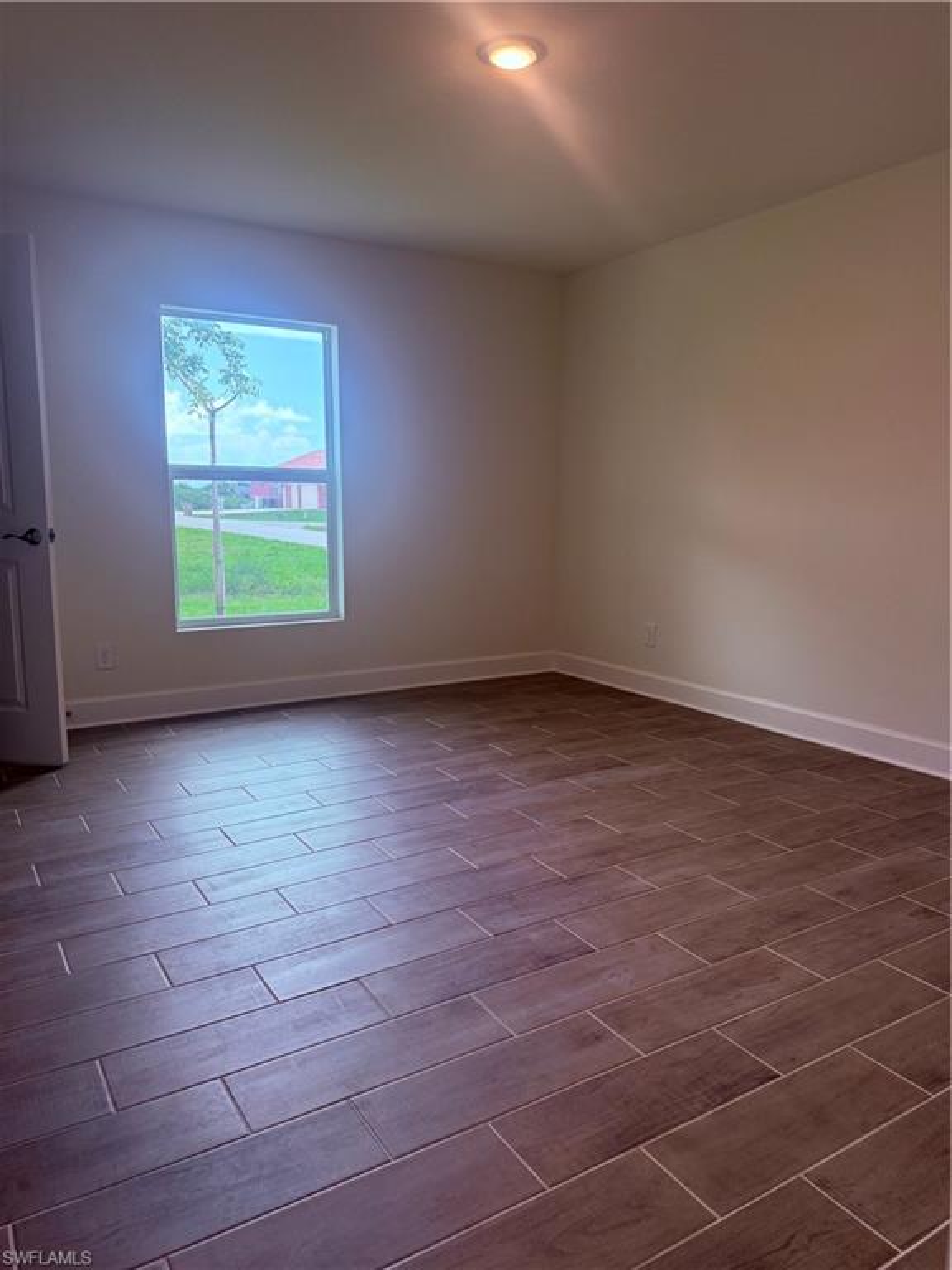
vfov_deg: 71.6
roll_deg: -0.6
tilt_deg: -7.3
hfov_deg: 56.8
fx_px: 880
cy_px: 635
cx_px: 476
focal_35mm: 24
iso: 160
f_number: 1.78
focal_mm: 6.76
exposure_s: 1/226
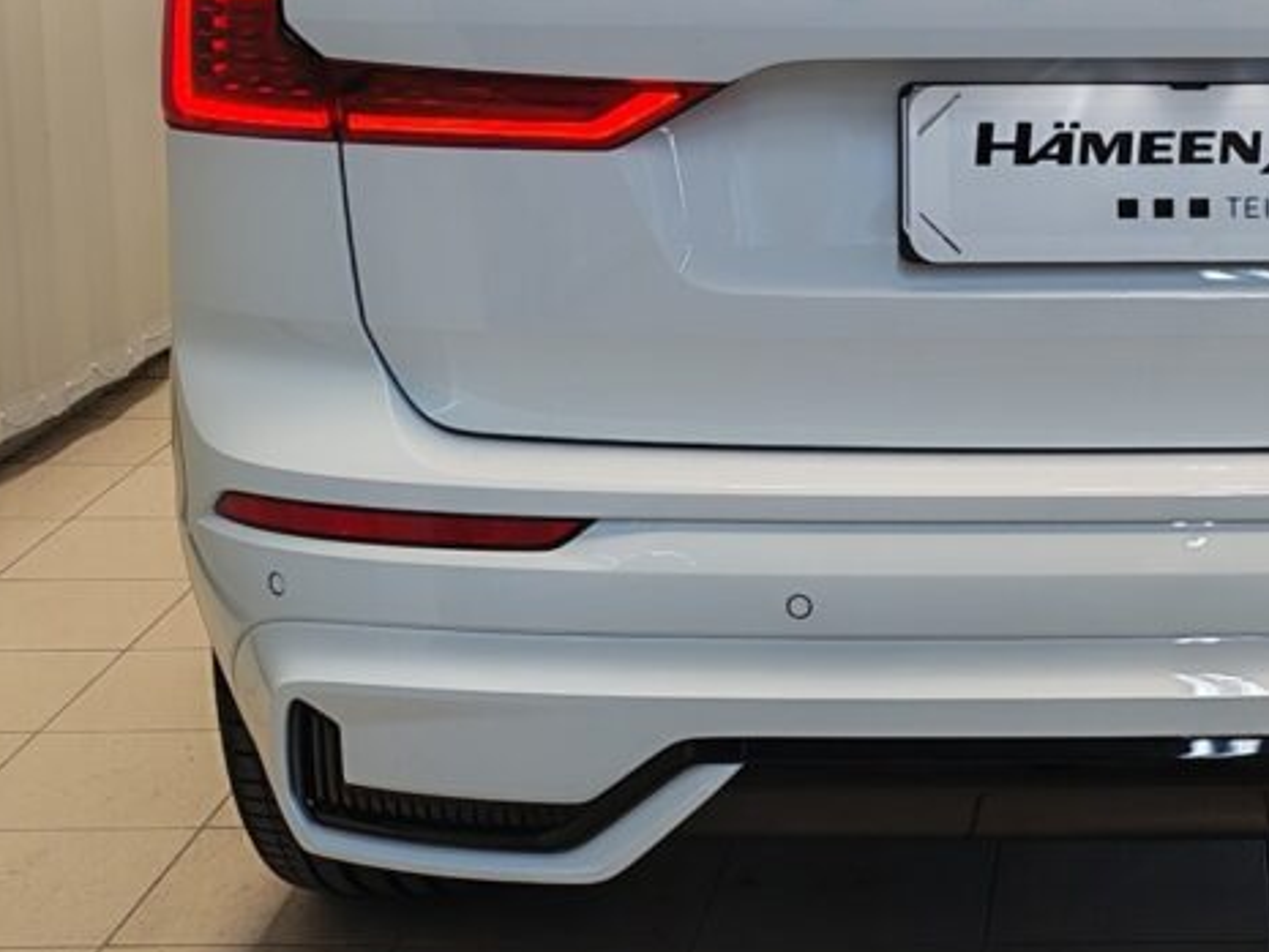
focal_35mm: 77
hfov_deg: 24.4
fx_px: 2823
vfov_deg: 18.9
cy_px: 120
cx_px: 1198
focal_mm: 5.4
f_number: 1.6
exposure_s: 1/100
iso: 50
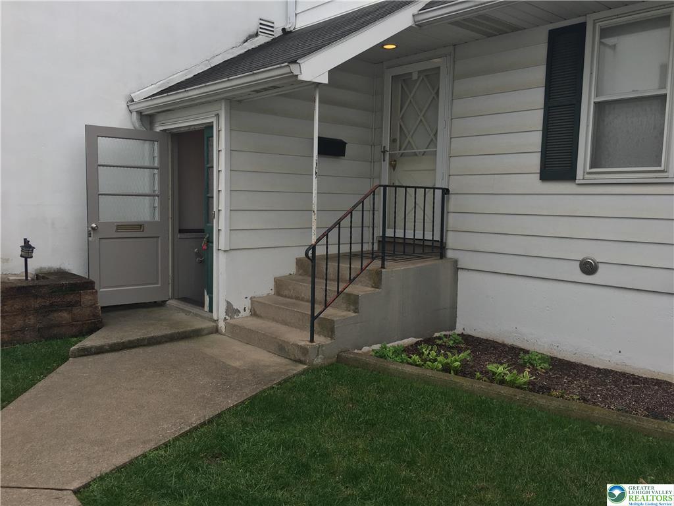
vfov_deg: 48.2
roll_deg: -1.2
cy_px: 253
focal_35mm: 29
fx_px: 565
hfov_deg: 61.7
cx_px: 337
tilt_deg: -4.8
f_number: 2.2
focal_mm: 4.15
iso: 25
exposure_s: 1/358
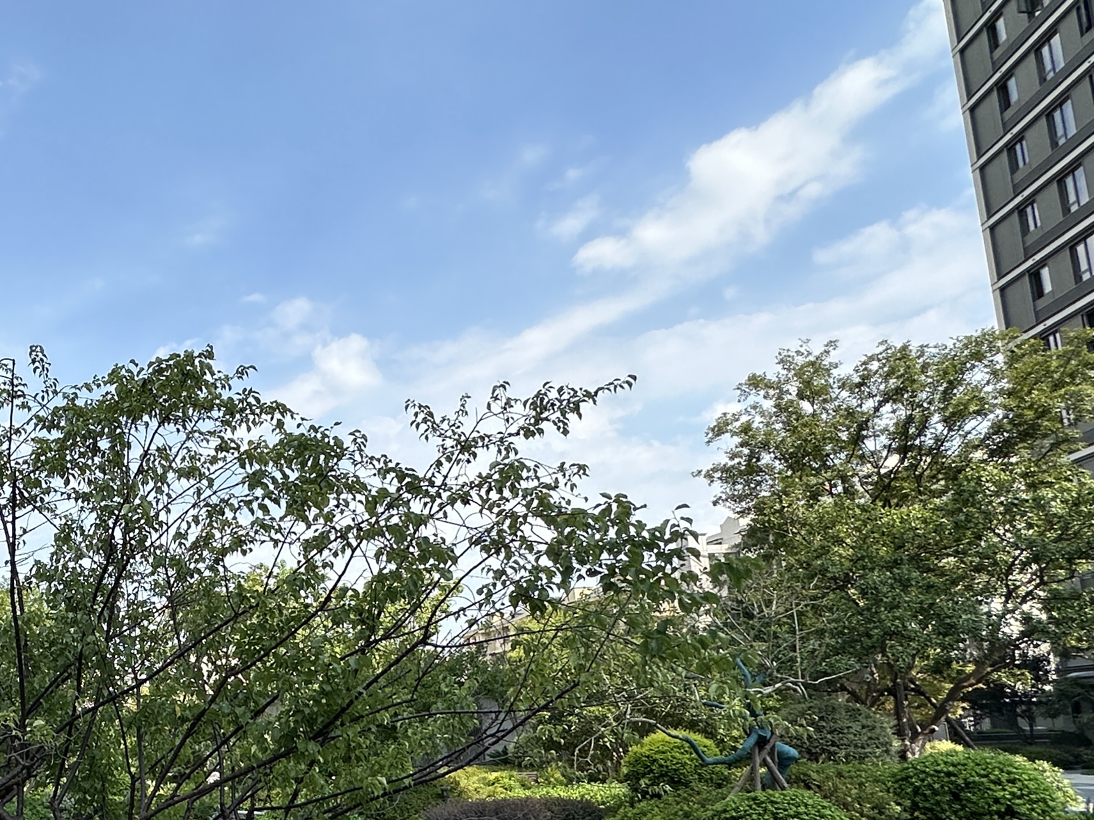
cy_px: 611
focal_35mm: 33
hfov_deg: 47.9
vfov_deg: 41.7
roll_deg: +2.0
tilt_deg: +7.9
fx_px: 1043
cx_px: 56
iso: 40
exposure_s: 1/1531
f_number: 2.2
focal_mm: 2.22
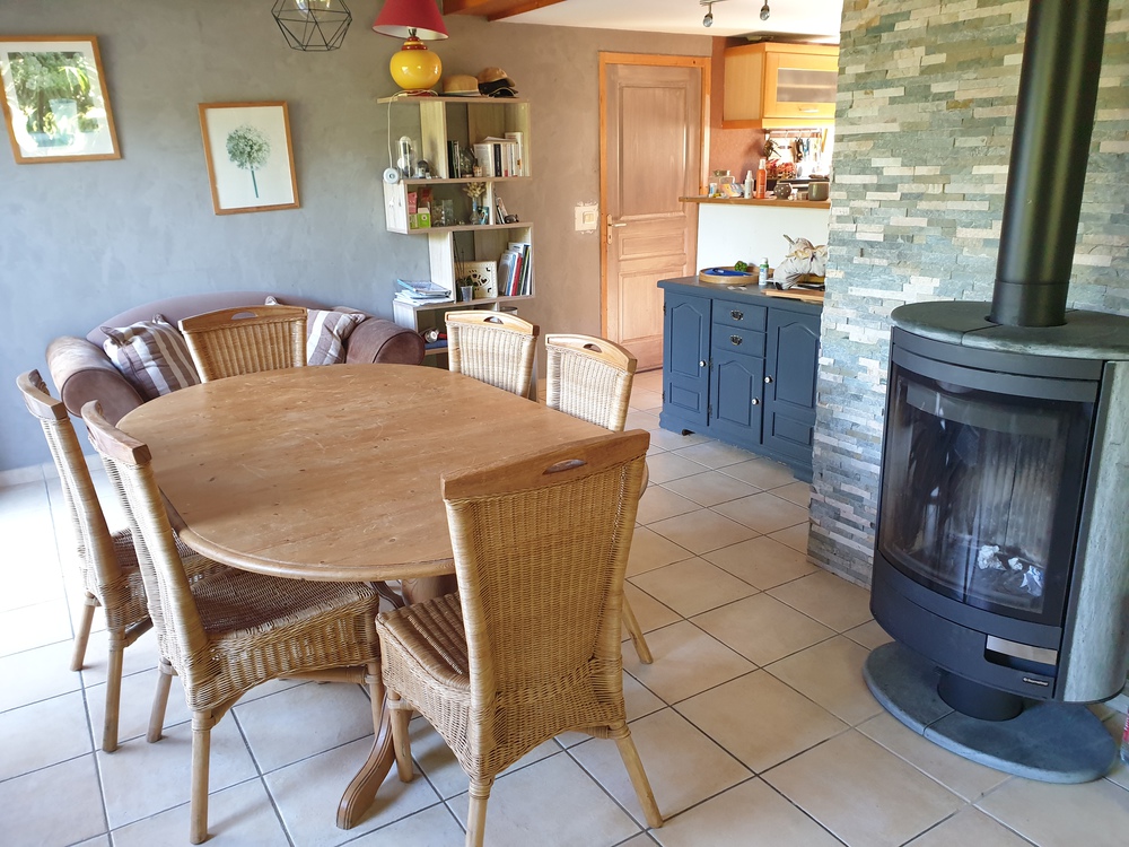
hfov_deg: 67.3
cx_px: 564
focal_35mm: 26
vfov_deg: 53.1
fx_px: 848
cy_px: 424
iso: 250
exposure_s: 1/29
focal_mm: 4.3
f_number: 2.4
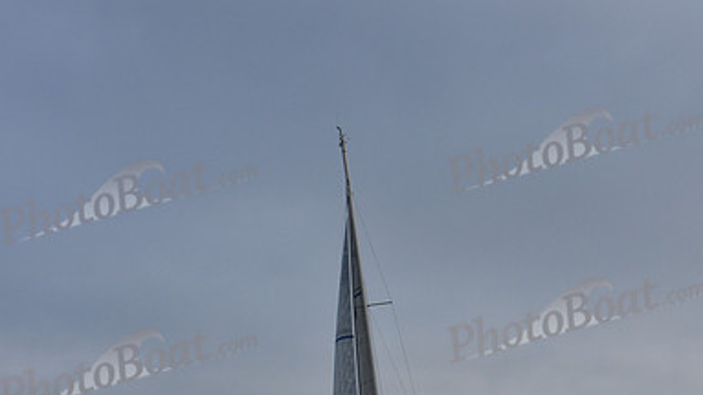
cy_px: 437
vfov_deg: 9.4
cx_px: 353
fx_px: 2366
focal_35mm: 127
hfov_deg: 16.9
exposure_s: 1/640
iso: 500
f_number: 6.3
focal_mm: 80
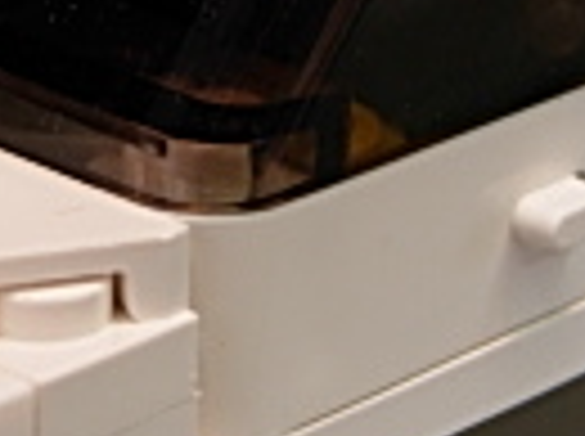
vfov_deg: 6.2
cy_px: 139
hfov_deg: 8.4
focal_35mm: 237
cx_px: 189
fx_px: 3998
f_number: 3.1
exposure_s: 1/12.3
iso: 50
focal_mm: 10.1
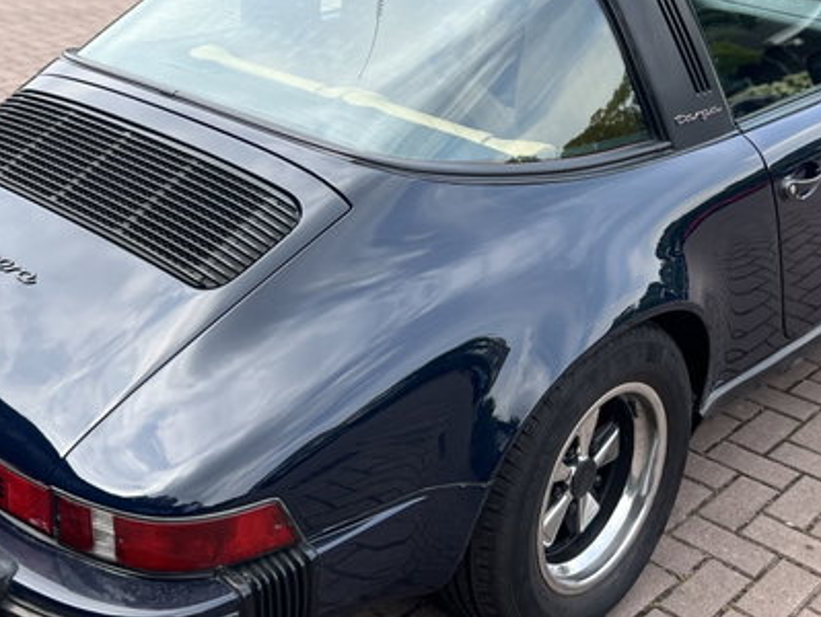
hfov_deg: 38.2
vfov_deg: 29.1
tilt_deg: -22.6
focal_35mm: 50
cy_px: 239
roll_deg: -2.1
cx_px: 405
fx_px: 1187
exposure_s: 1/873
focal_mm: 5.7
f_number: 1.5
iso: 50
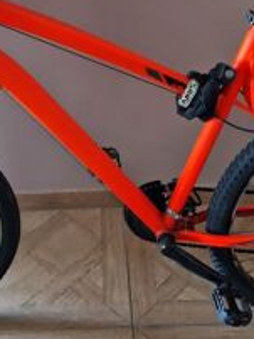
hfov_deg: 26.5
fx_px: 538
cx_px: 103
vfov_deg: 34.9
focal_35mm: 55
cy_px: 147
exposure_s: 1/25
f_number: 1.8
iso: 640
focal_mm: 6.4
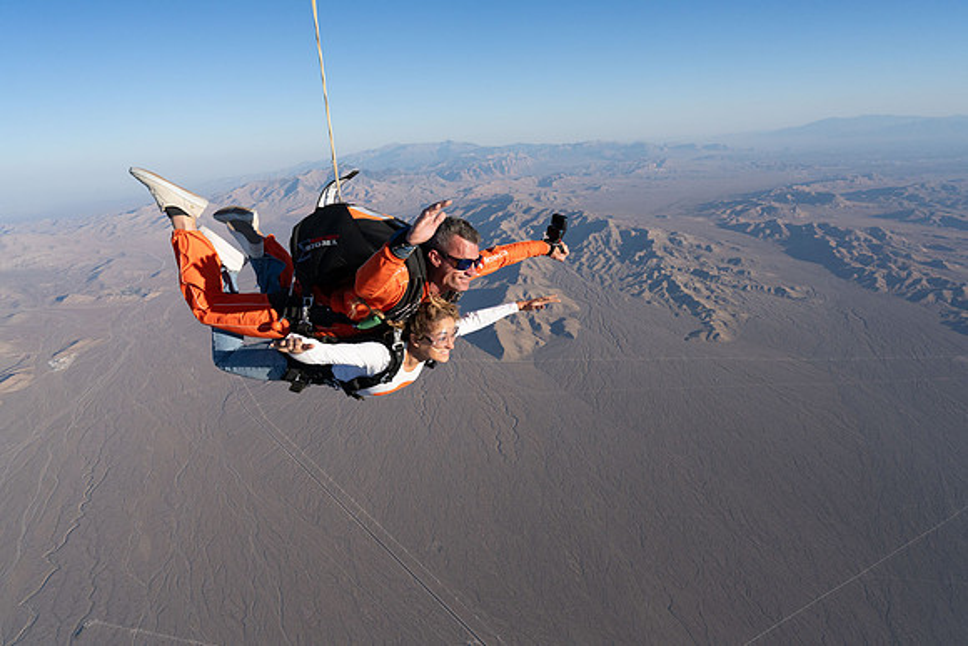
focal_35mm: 24
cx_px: 484
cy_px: 323
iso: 800
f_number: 8
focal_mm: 24
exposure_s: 1/2000
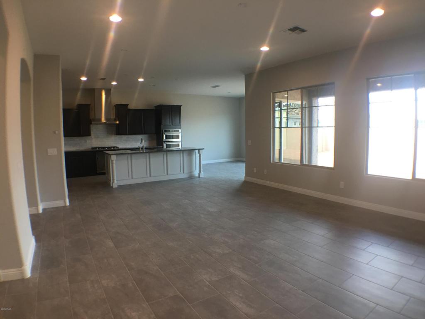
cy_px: 160
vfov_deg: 48.2
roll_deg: +0.7
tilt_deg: -5.4
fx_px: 356
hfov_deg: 61.7
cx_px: 212
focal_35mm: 29
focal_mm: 4.15
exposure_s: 1/30
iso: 32
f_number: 2.2
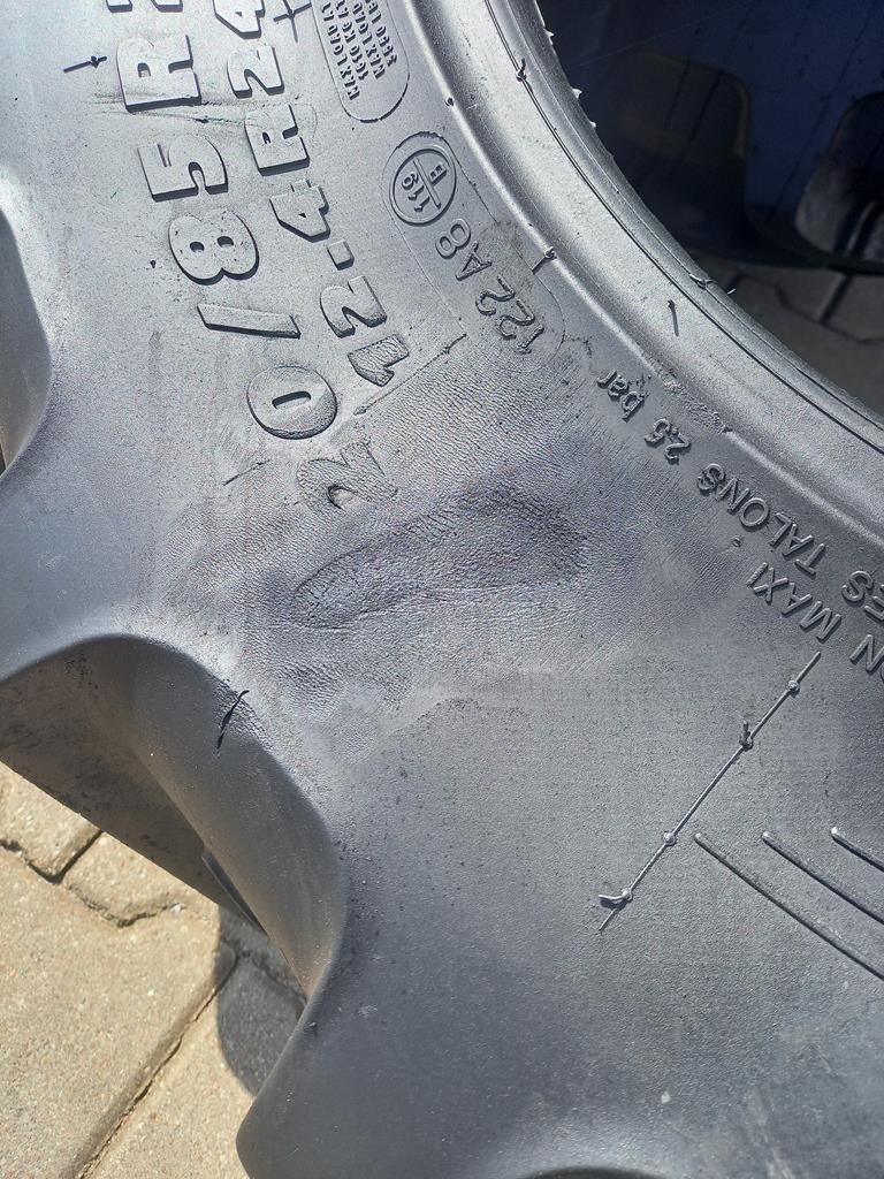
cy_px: 590
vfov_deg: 69.4
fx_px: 851
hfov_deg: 54.9
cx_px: 442
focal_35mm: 25
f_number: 1.8
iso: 50
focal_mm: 4.65
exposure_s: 1/342
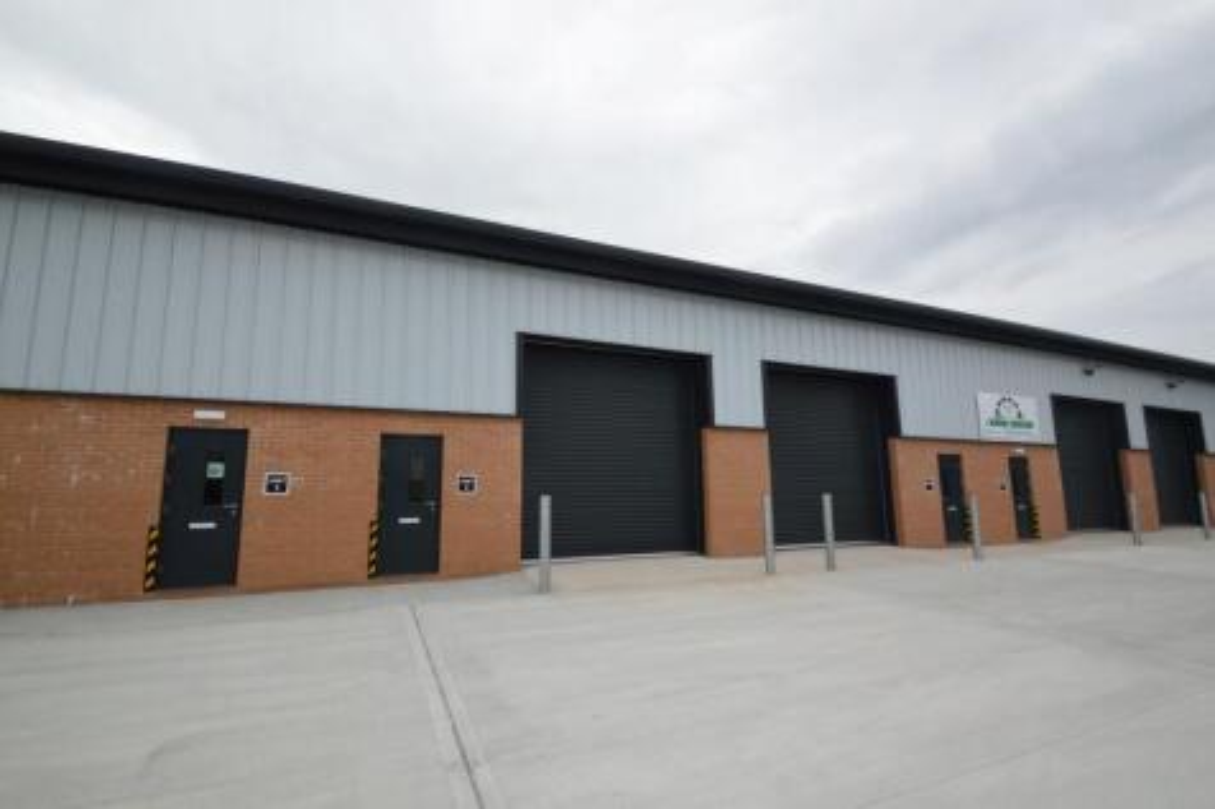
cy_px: 404
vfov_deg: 77.3
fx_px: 506
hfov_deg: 100.4
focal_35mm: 15
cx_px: 608
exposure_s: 1/250
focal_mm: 10
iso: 400
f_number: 10
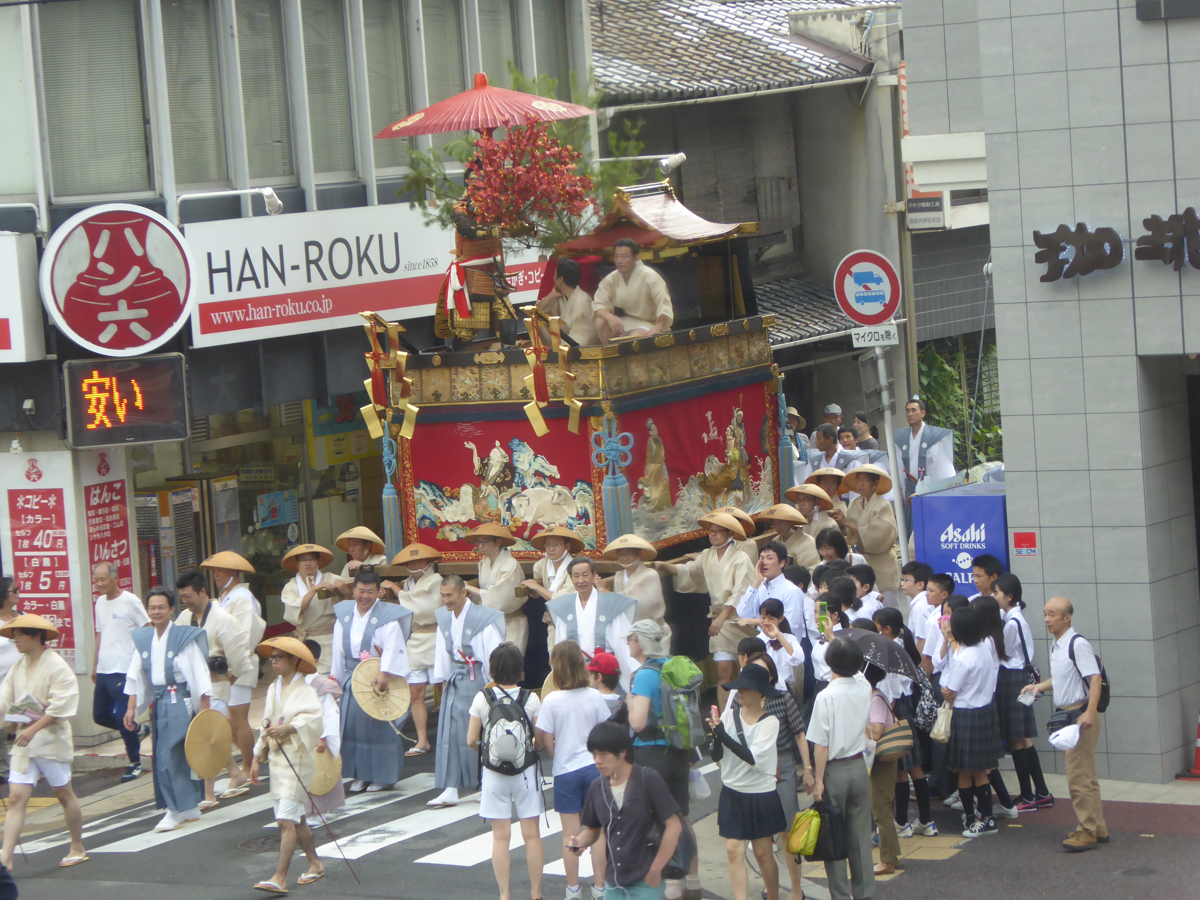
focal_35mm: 138
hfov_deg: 14.3
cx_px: 600
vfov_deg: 10.7
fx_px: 4784
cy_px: 450
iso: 200
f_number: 5.2
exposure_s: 1/125
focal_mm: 22.3
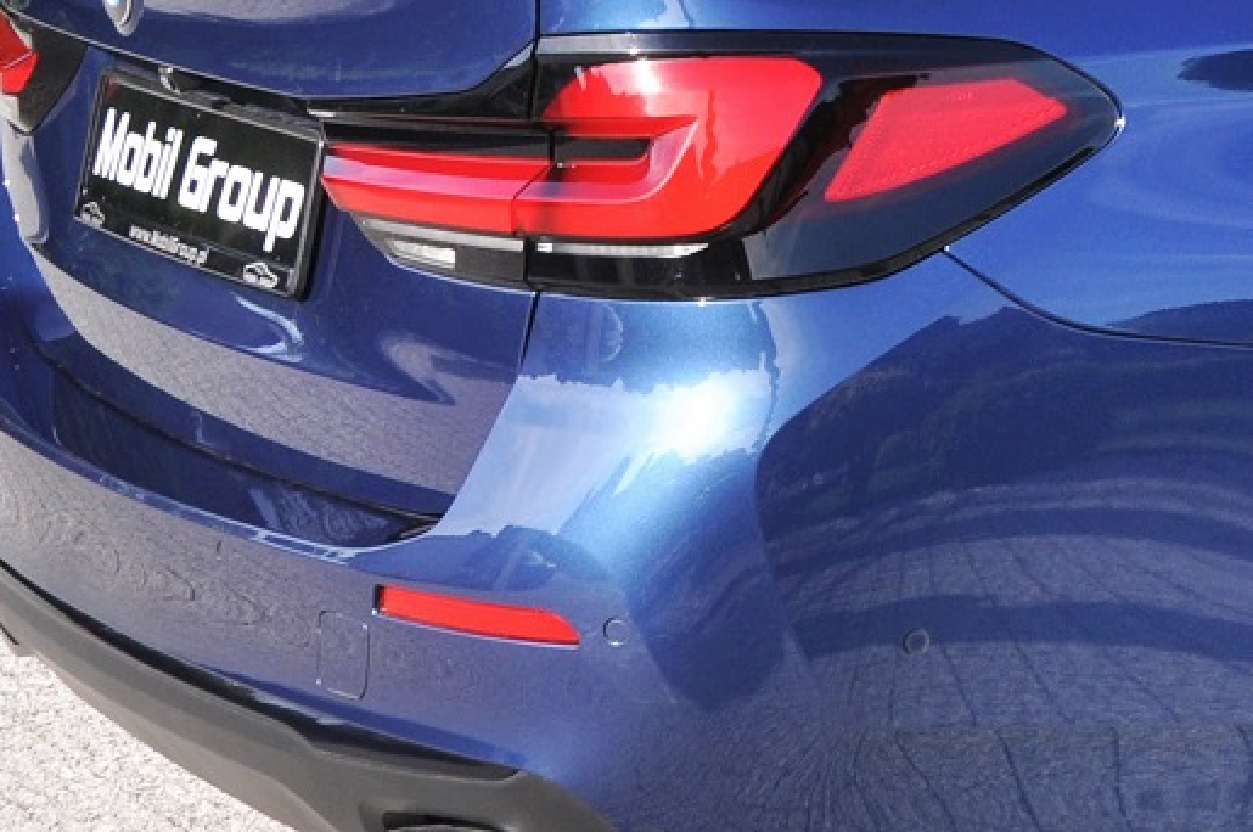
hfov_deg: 12.3
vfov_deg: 8.8
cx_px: 2124
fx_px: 5388
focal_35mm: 155
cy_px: 99
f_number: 9
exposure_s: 1/320
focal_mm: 28
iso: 250
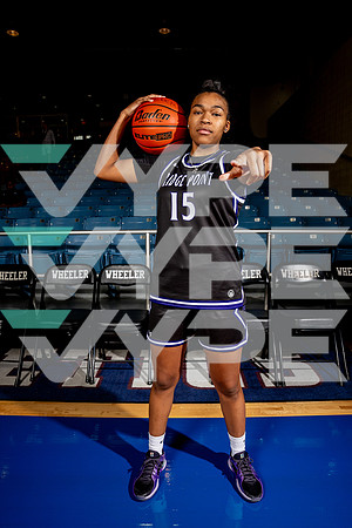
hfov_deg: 53.1
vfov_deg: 73.7
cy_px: 264
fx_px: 352
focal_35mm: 24
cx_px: 176
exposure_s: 1/125
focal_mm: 24
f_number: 7.1
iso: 250
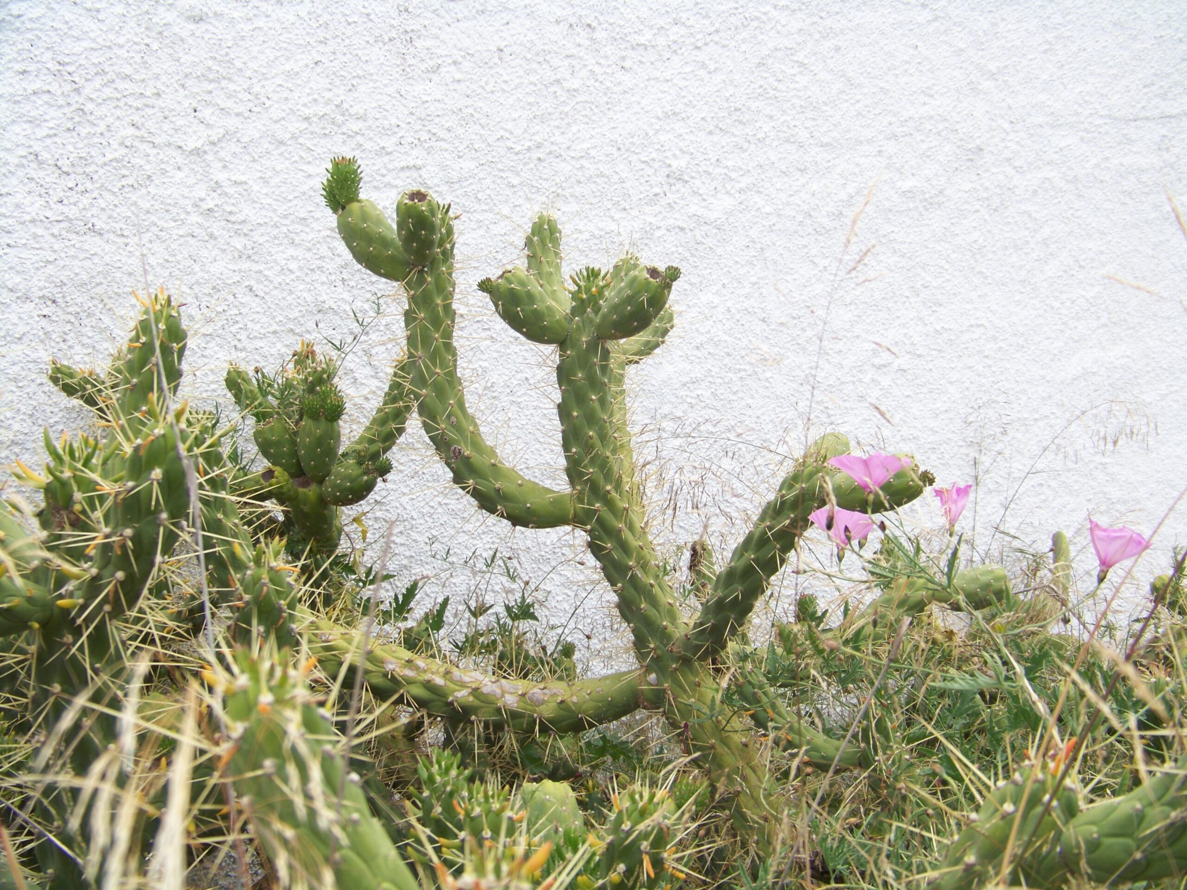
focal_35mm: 43
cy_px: 445
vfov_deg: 33.6
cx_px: 594
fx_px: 1474
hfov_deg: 43.9
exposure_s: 1/800
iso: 66
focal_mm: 6.75
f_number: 2.8
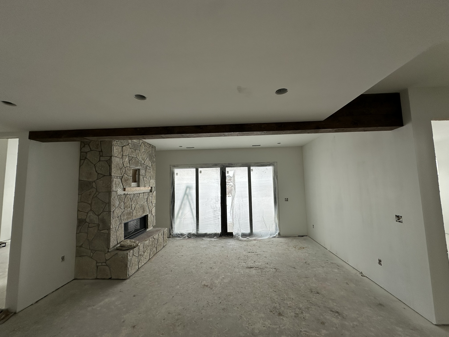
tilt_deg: +5.8
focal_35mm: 14
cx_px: 224
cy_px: 168
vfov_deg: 85.7
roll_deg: +0.7
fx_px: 182
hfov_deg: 102.1
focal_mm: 2.22
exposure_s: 1/346
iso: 40
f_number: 2.2
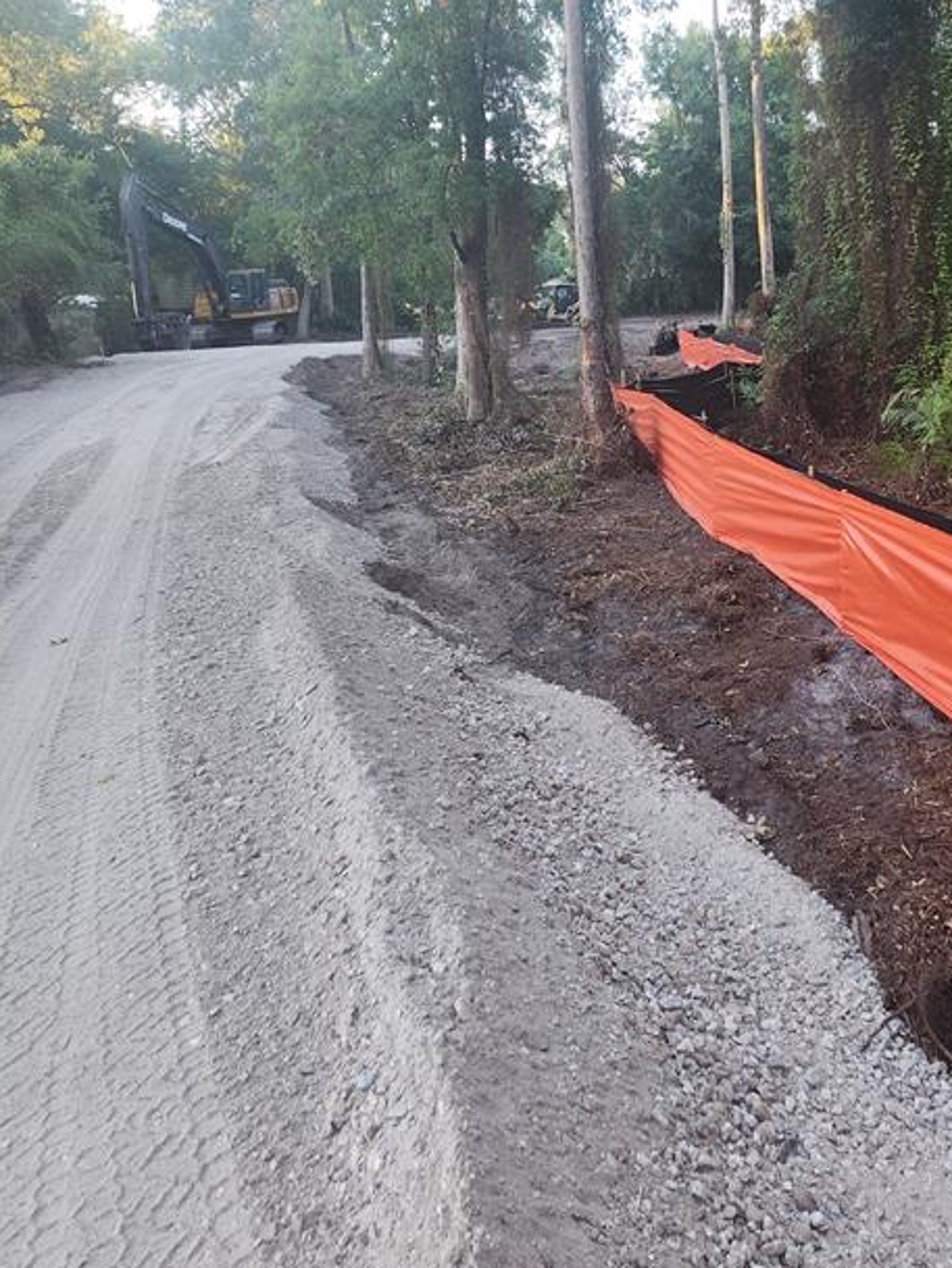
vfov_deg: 61.5
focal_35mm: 29
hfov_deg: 47.9
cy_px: 564
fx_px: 1063
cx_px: 581
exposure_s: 1/60
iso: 40
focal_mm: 6.4
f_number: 1.8
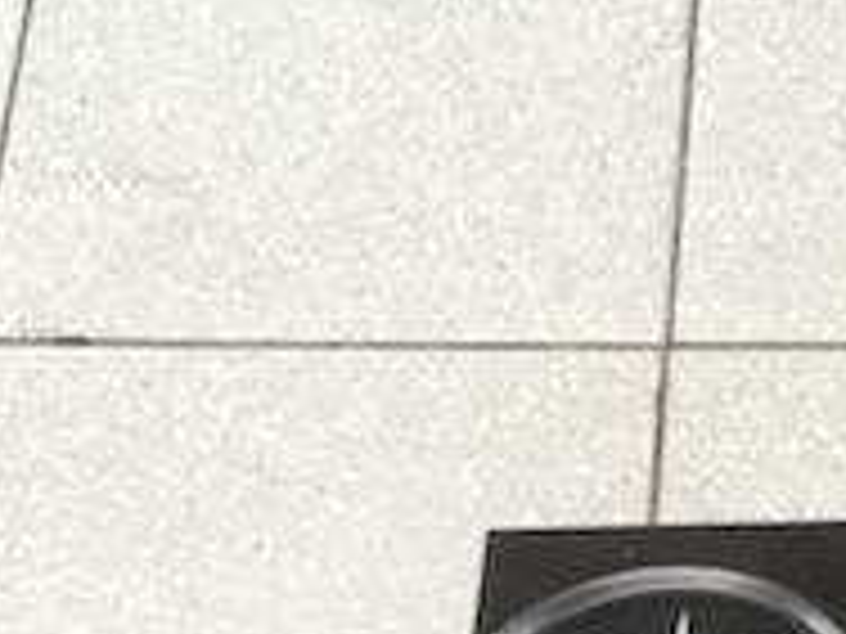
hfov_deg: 12.7
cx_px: 1260
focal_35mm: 148
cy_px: 1210
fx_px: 3617
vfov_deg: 9.5
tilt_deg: -61.1
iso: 25
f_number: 2.2
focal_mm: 4.15
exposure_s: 1/50
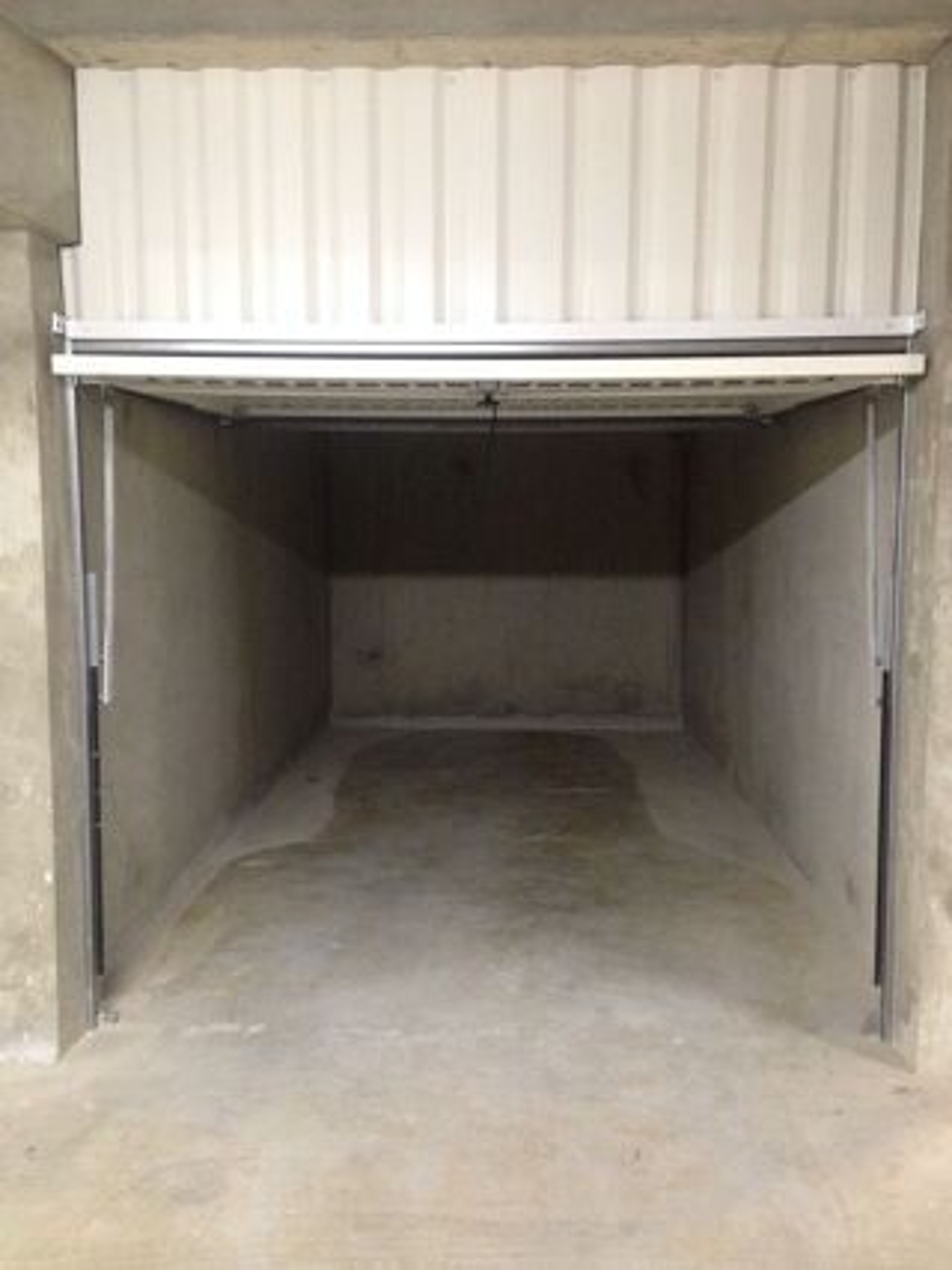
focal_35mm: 33
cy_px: 635
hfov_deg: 42.9
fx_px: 1211
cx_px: 476
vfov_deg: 55.4
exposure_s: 1/15
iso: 400
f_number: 2.4
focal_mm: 4.12
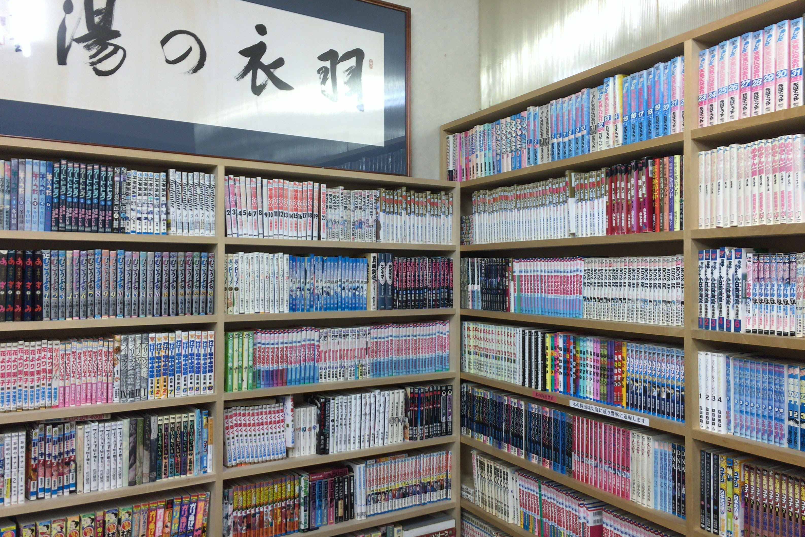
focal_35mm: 31
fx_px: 693
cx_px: 406
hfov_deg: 60.3
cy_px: 273
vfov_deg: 42.3
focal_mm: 4.15
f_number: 2.2
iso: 80
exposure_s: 1/30
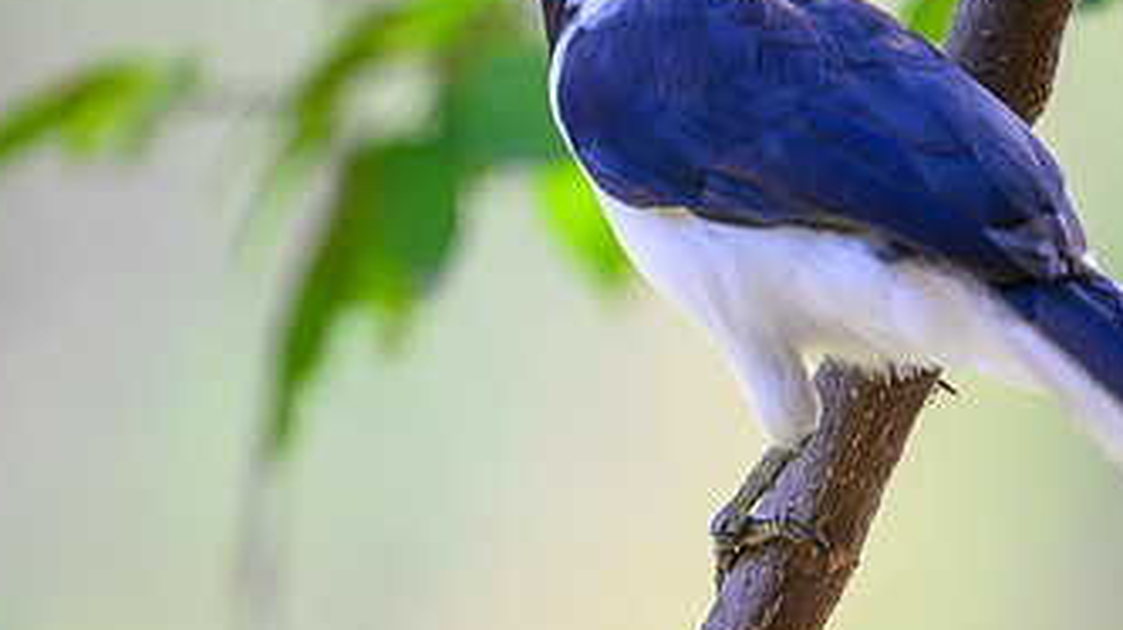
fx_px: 32028
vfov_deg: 1.1
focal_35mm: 1076
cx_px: 659
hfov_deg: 2.0
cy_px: 149
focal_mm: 560
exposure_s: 1/1000
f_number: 4
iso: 1250
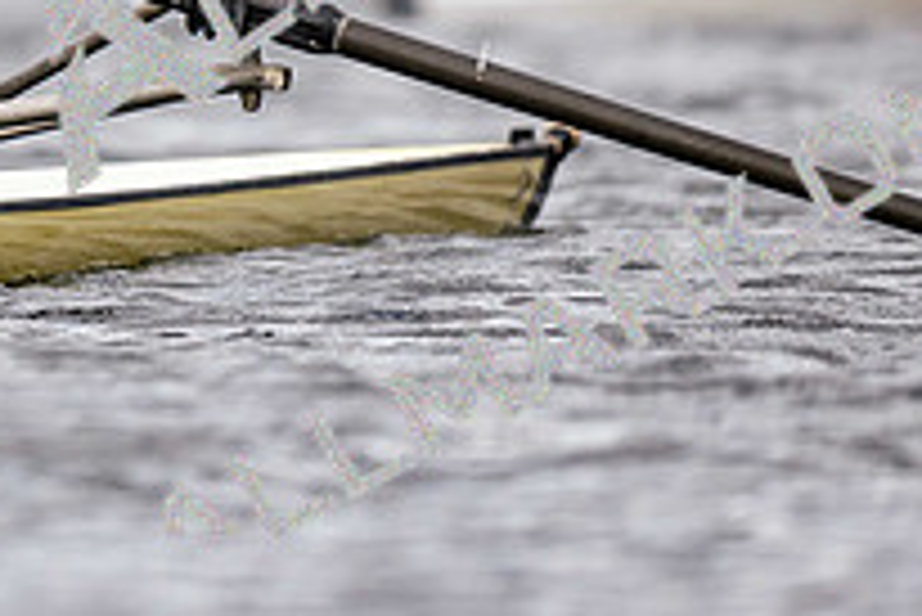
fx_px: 43491
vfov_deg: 0.8
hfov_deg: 1.2
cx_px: -342
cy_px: -234
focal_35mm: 1697
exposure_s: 1/2500
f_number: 4
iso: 640
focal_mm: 600
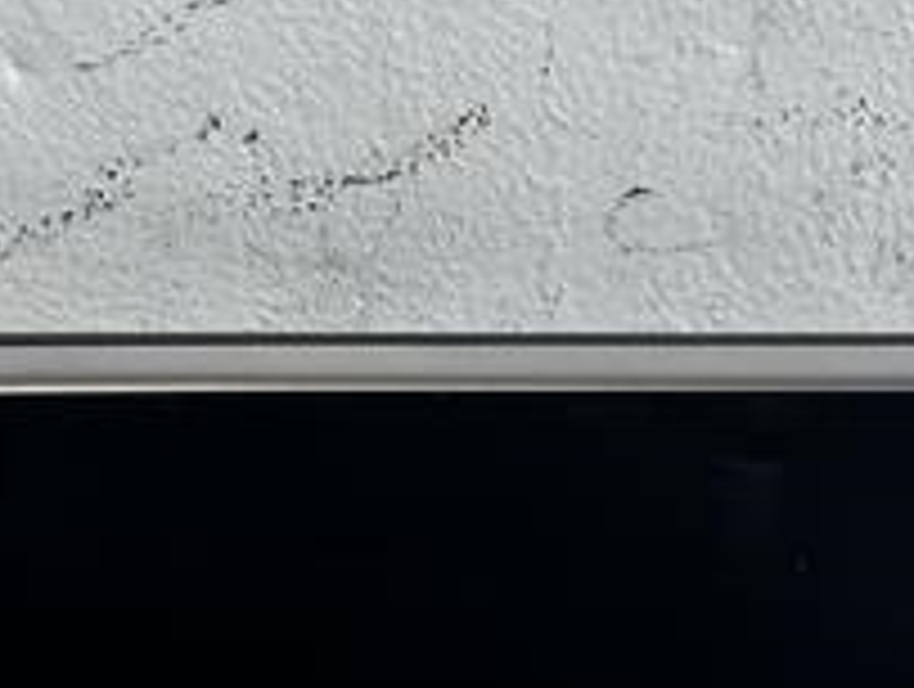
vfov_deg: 9.7
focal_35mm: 151
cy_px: 823
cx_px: 711
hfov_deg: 13.0
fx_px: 3994
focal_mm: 6.86
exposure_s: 1/100
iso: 125
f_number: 1.78
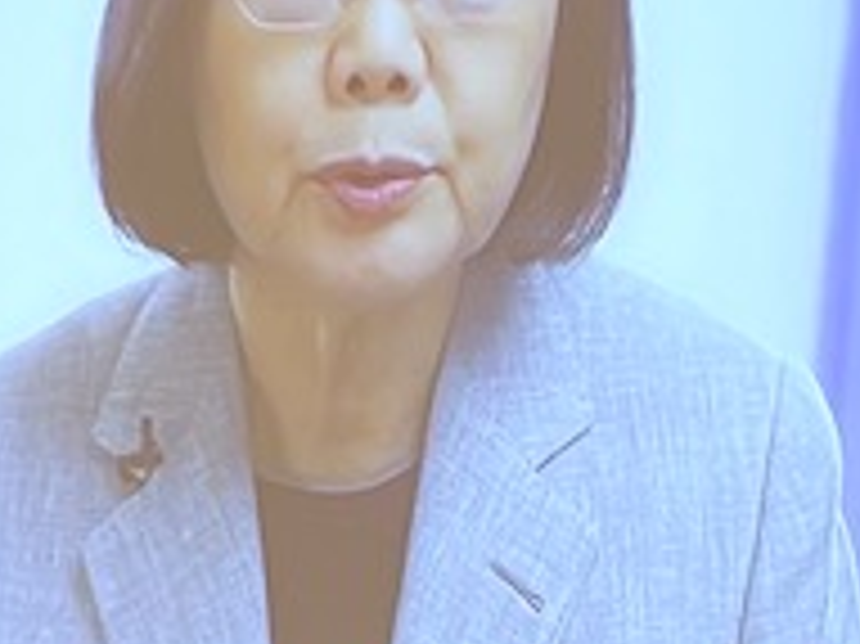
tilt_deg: +2.7
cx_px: 1634
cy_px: 567
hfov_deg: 10.6
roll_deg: -1.2
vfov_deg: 8.5
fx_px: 4320
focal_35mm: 174
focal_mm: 5.7
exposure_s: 1/60
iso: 80
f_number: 1.5
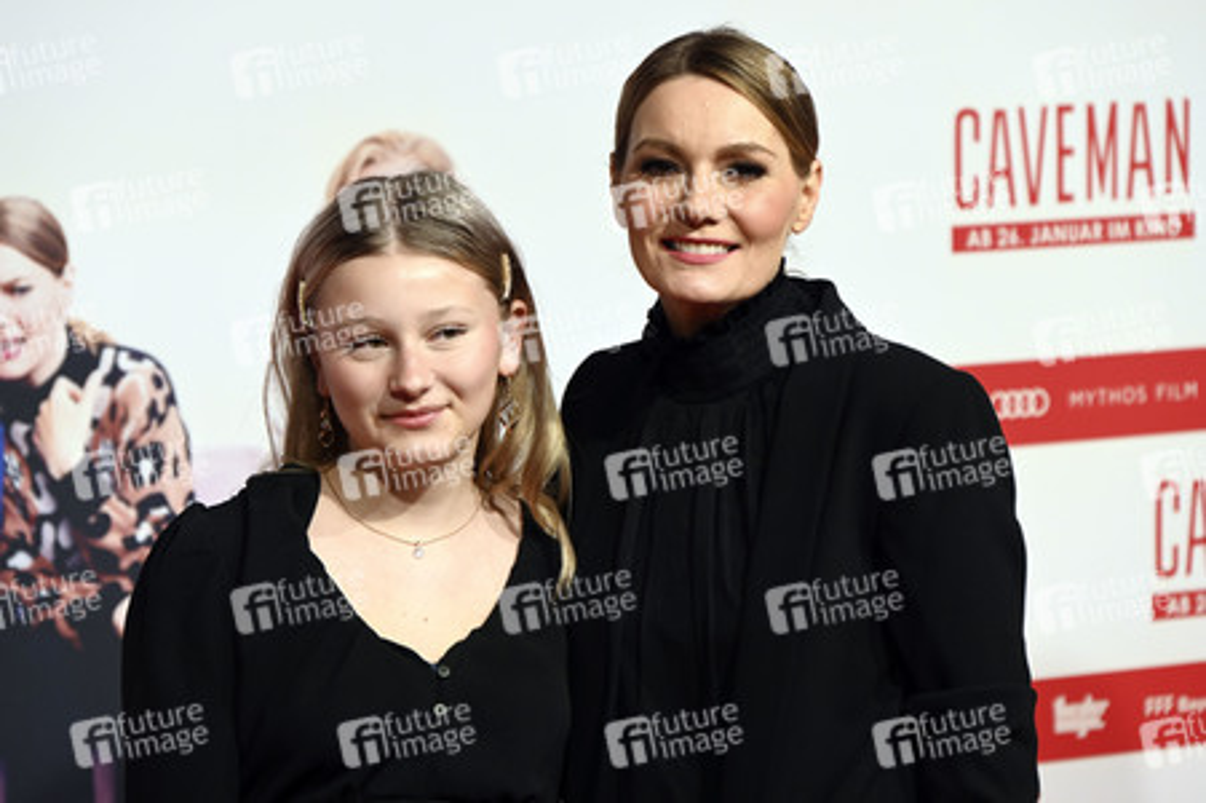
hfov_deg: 12.8
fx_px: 5356
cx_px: 603
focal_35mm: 160
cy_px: 402
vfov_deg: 8.6
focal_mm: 160
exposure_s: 1/200
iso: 1250
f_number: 6.3
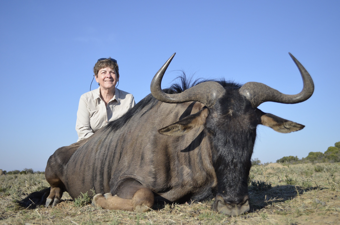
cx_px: 170
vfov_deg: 30.7
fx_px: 410
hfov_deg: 45.0
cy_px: 112
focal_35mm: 44
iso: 800
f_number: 4.5
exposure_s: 1/4000
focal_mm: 29
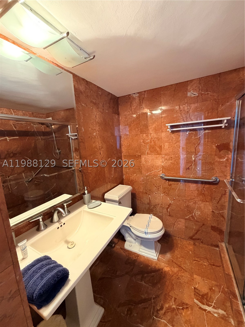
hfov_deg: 85.7
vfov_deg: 102.1
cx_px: 122
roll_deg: +3.3
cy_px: 164
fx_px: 132
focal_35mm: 14
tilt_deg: -9.2
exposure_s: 1/60
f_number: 2.2
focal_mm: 2.22
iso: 500
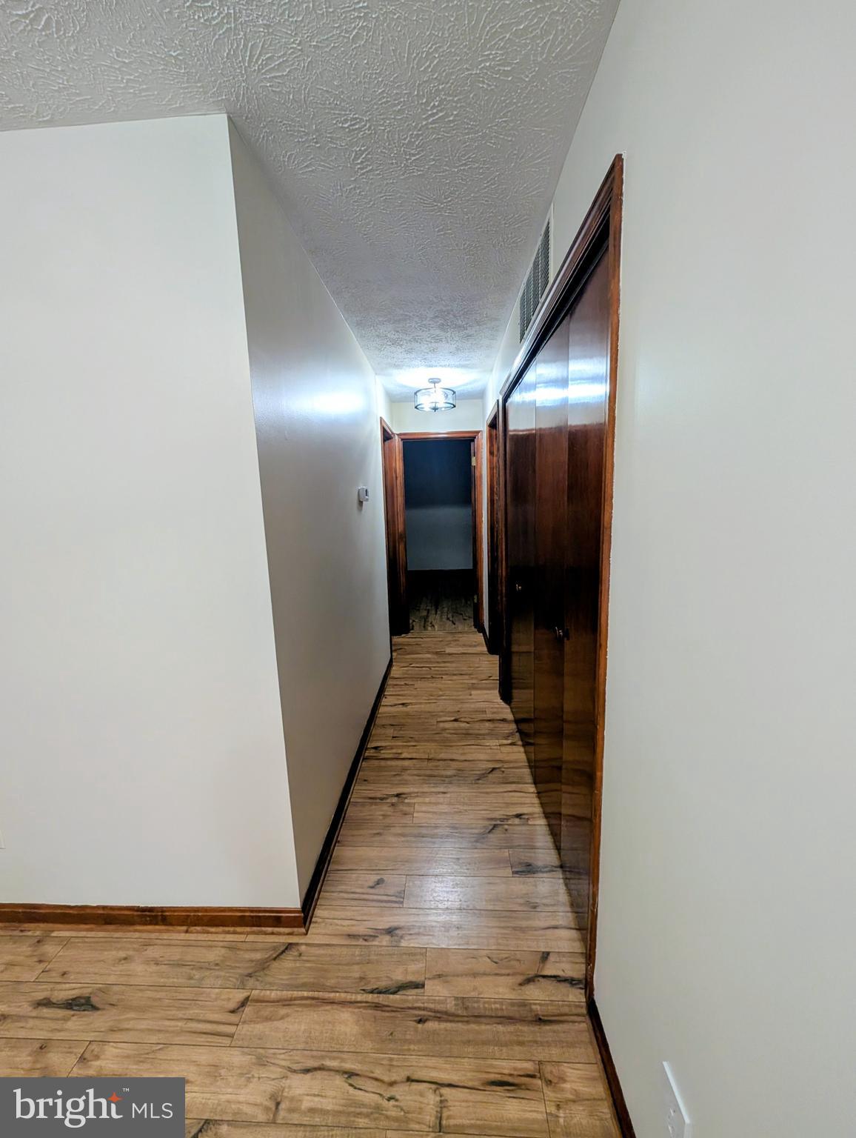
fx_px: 395
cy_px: 569
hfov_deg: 94.6
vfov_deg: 110.5
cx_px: 428
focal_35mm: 12
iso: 155
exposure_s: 1/120
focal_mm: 2.02
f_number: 1.7
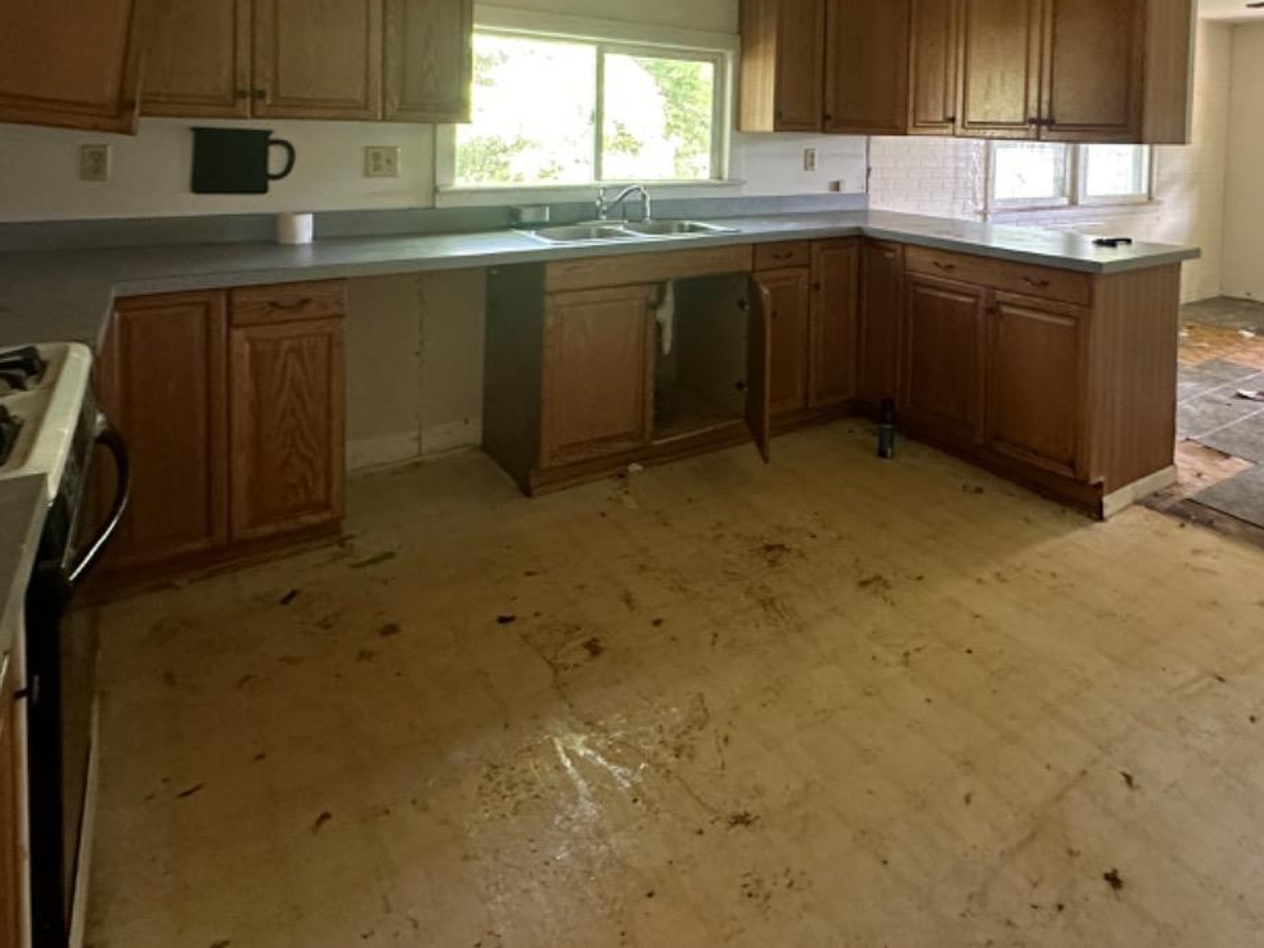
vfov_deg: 54.3
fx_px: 840
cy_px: 171
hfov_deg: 72.7
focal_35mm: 23
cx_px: 792
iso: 640
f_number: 2.2
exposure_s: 1/60
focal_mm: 2.22
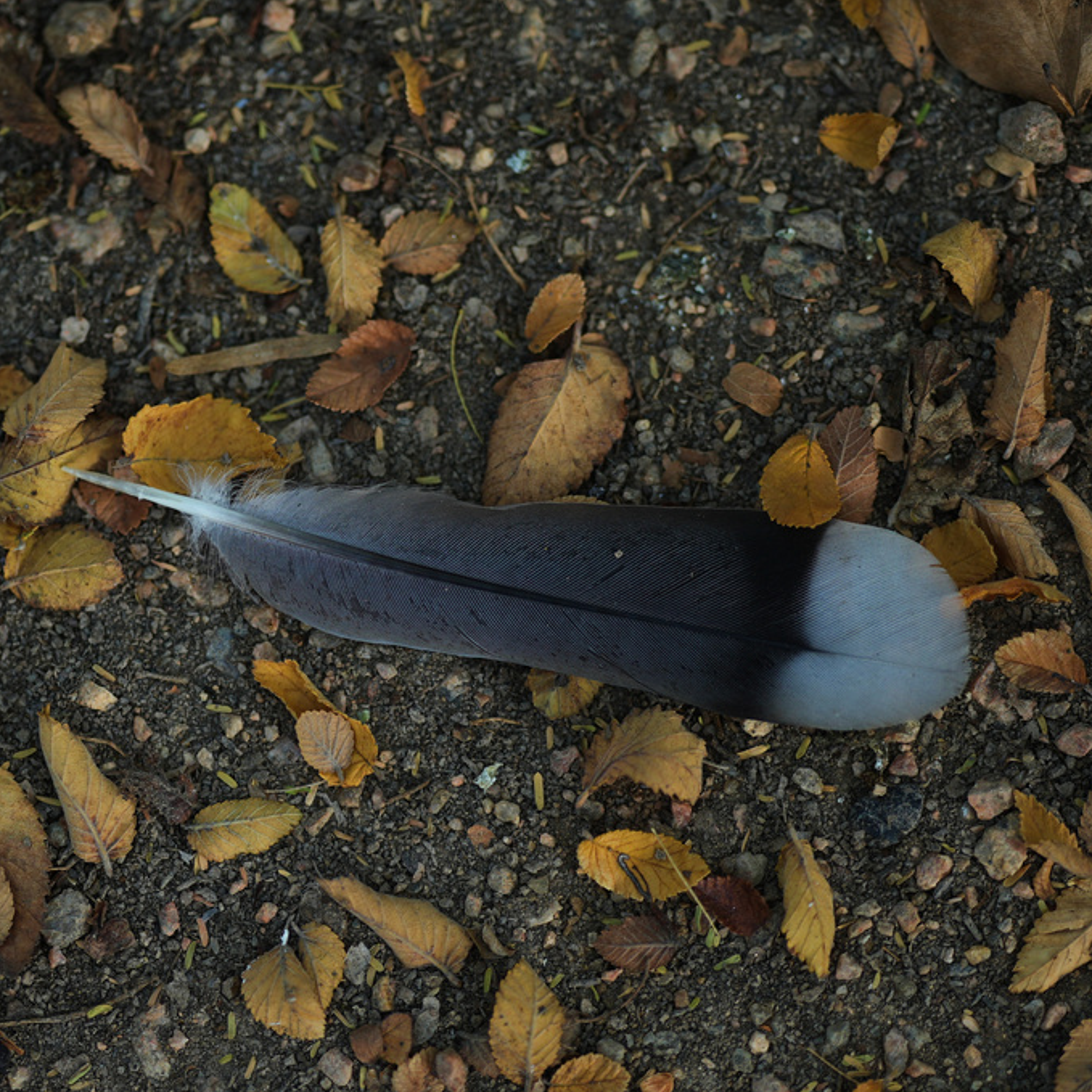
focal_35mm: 259
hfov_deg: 6.8
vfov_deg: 6.8
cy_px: 545
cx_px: 370
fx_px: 9244
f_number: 1.8
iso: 200
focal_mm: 135
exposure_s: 1/125
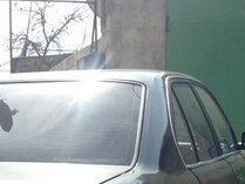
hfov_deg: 18.7
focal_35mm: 104
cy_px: 287
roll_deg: +1.3
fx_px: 736
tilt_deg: -12.3
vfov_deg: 13.3
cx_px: 49
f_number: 2.4
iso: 50
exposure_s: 1/1232
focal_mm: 4.12
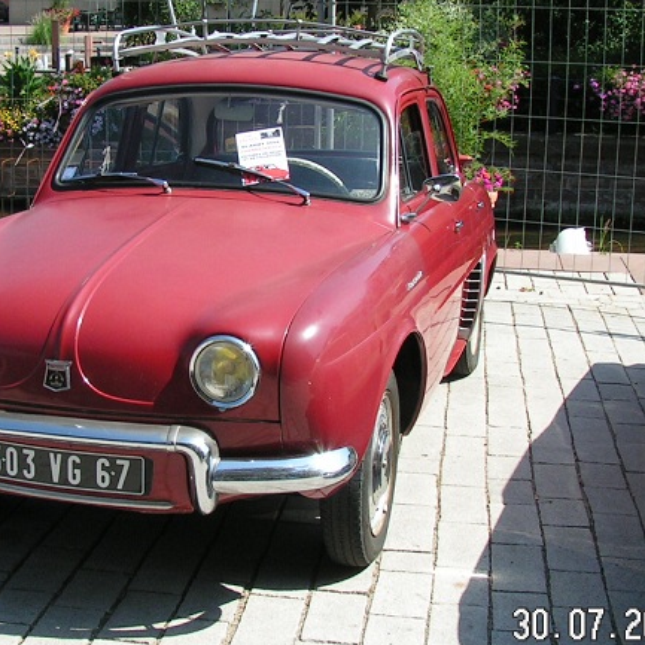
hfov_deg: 27.5
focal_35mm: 62
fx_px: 1307
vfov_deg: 27.7
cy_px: 265
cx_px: 201
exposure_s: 1/320
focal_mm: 5.8
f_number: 5.6
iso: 50
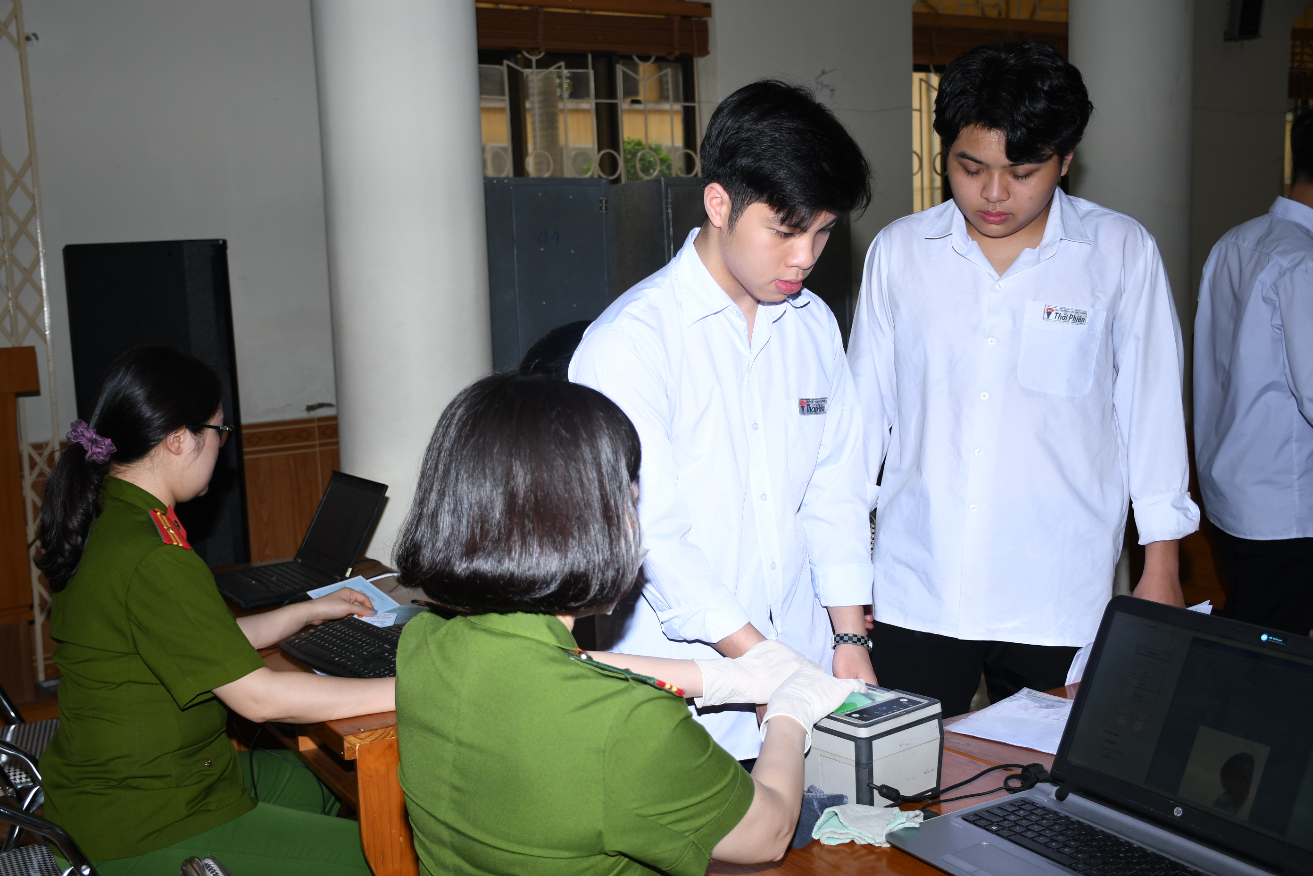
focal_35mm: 40
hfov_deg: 47.9
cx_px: 656
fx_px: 1477
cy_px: 438
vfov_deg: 33.0
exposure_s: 1/200
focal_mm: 27
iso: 160
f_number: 4.5
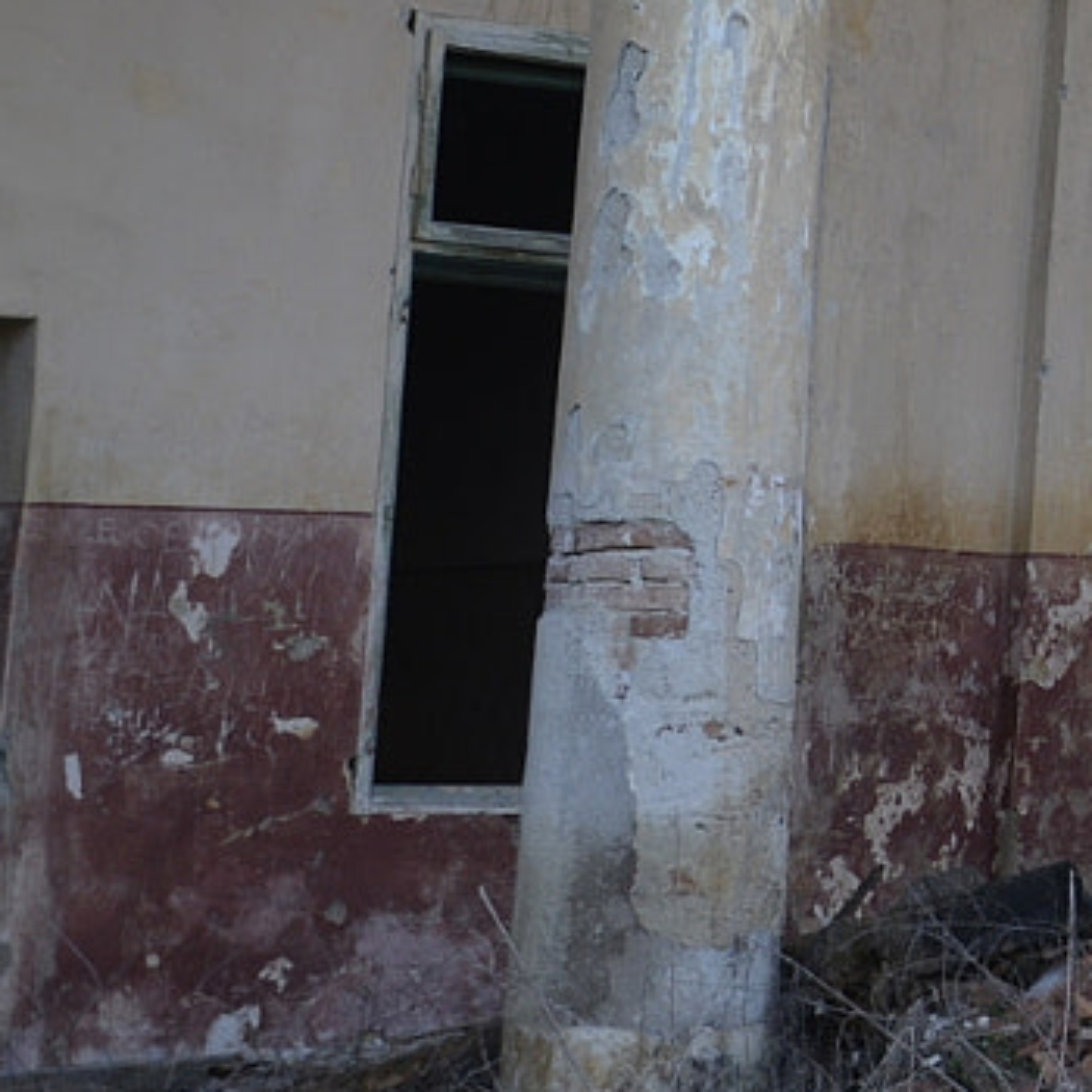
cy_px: 17
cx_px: 2240
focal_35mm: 122
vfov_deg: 14.1
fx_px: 4352
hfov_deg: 12.5
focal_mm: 21
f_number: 5.6
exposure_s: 1/125
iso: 200
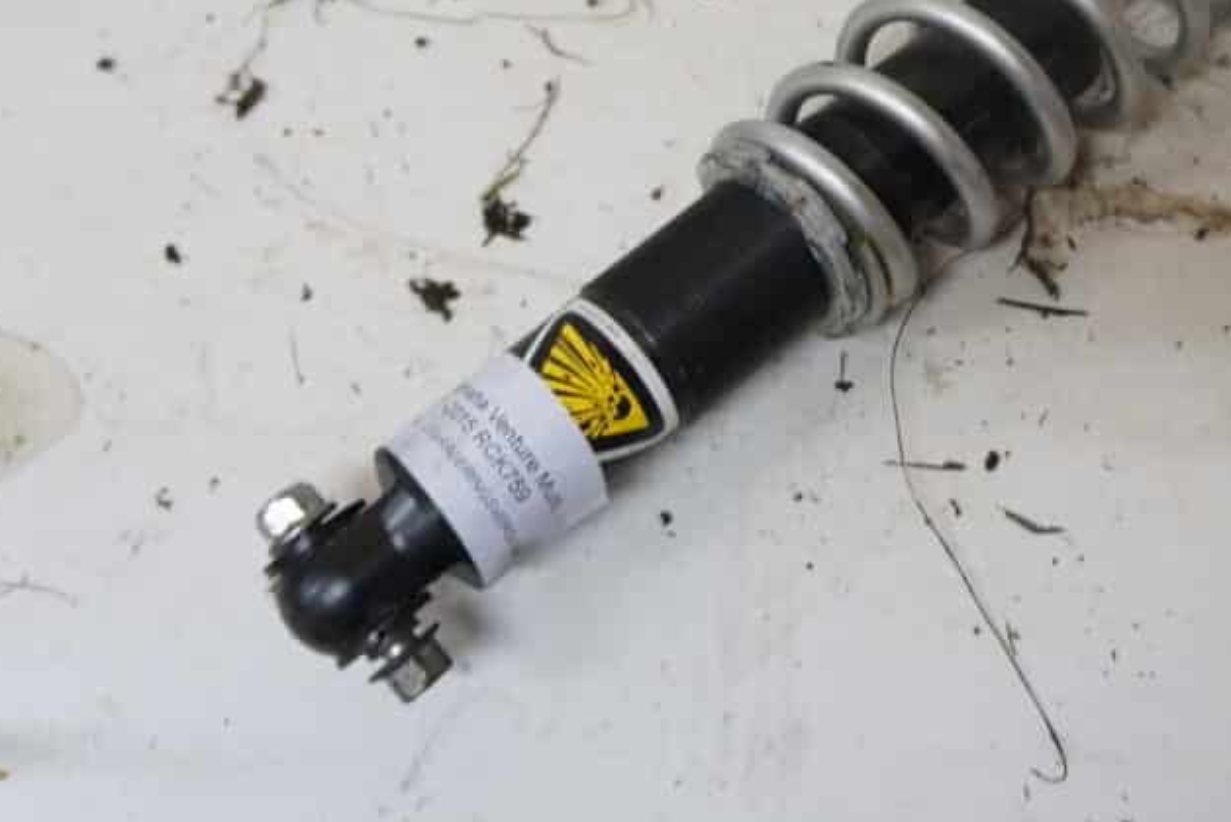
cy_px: 164
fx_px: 1505
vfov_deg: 29.8
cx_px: 896
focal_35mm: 44
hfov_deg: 43.3
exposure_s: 1/60
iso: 1250
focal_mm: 18
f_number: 3.5
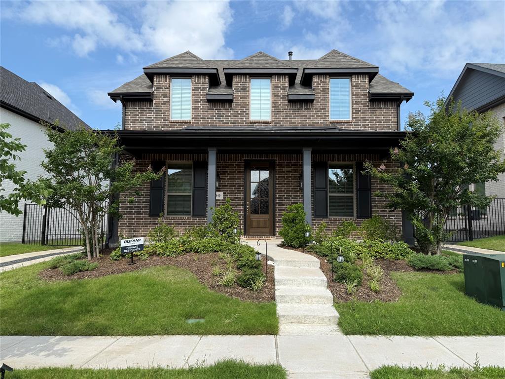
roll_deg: -0.3
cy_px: 190
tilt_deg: +6.0
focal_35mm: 24
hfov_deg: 71.6
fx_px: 350
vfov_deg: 56.8
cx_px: 252
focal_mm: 6.76
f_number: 1.78
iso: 80
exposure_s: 1/3279
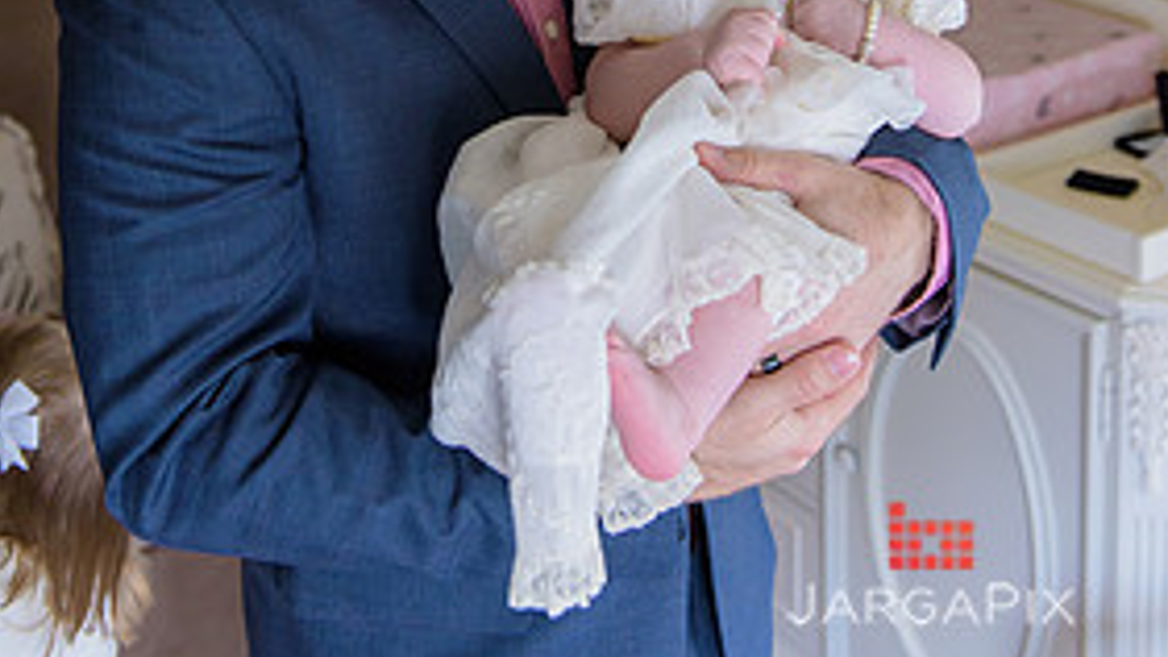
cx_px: 557
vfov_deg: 19.3
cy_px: -220
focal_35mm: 57
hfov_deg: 36.6
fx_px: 1765
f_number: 3.2
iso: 1600
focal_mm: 34
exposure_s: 1/125
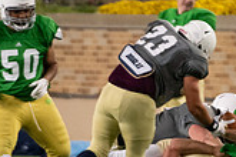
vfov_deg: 1.0
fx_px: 9243
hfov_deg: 1.5
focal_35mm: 1410
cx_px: 200
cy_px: 102
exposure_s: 1/500
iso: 5000
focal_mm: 400
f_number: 4.5
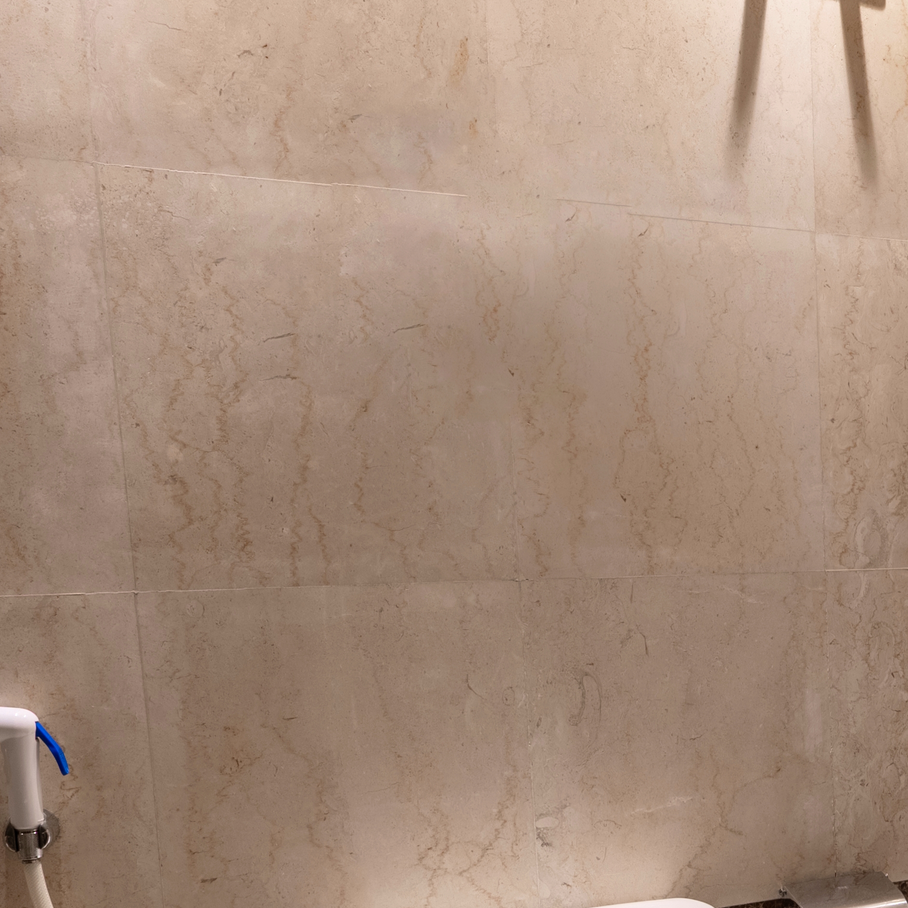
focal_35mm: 48
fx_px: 1424
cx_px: 1153
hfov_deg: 29.2
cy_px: 677
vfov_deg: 34.6
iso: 400
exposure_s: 1/40
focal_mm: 18
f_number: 8
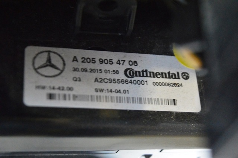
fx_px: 515
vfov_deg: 17.4
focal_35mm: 78
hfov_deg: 26.0
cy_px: 79
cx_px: 119
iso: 6400
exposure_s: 1/25
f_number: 5.6
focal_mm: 52
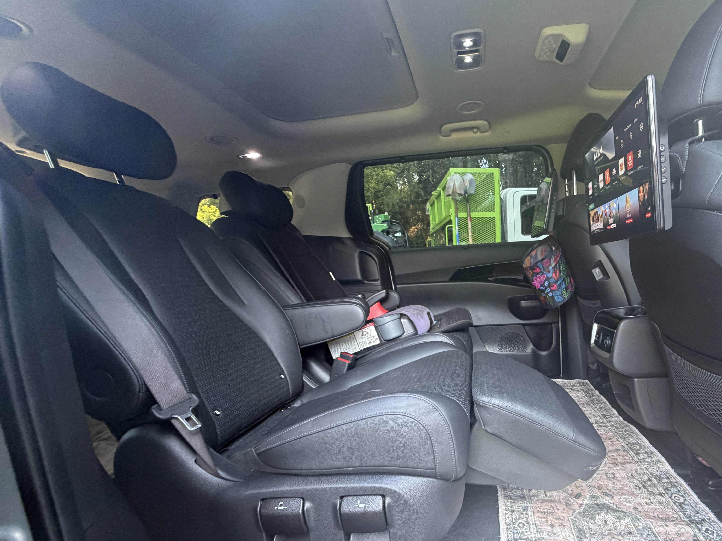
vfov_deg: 67.6
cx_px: 470
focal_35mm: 19
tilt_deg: -10.8
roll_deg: +2.4
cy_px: 339
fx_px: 396
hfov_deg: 82.3
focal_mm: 2.22
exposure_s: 1/97
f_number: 2.2
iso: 320
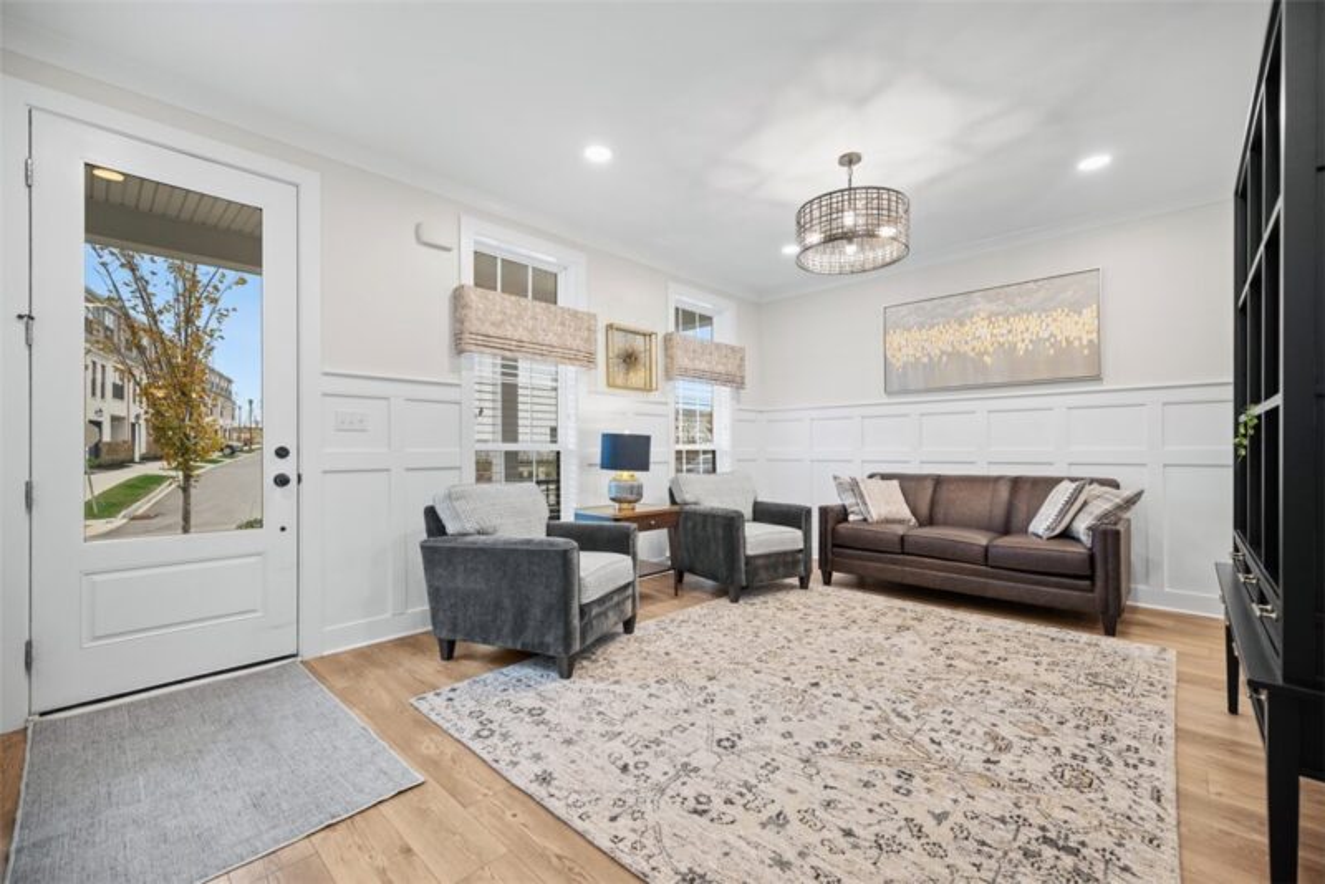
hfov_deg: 102.3
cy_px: 442
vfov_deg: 79.3
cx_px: 662
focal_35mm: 14
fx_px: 534
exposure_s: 1/8
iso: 400
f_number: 4
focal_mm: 14.5
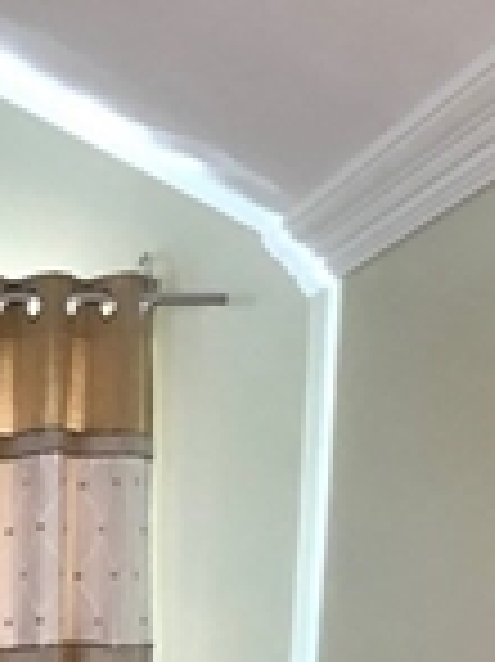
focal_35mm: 146
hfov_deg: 9.7
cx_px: -382
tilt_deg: -11.9
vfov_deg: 12.2
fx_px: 2788
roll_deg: -0.2
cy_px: 1279
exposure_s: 1/15
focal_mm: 4
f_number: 1.8
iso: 100
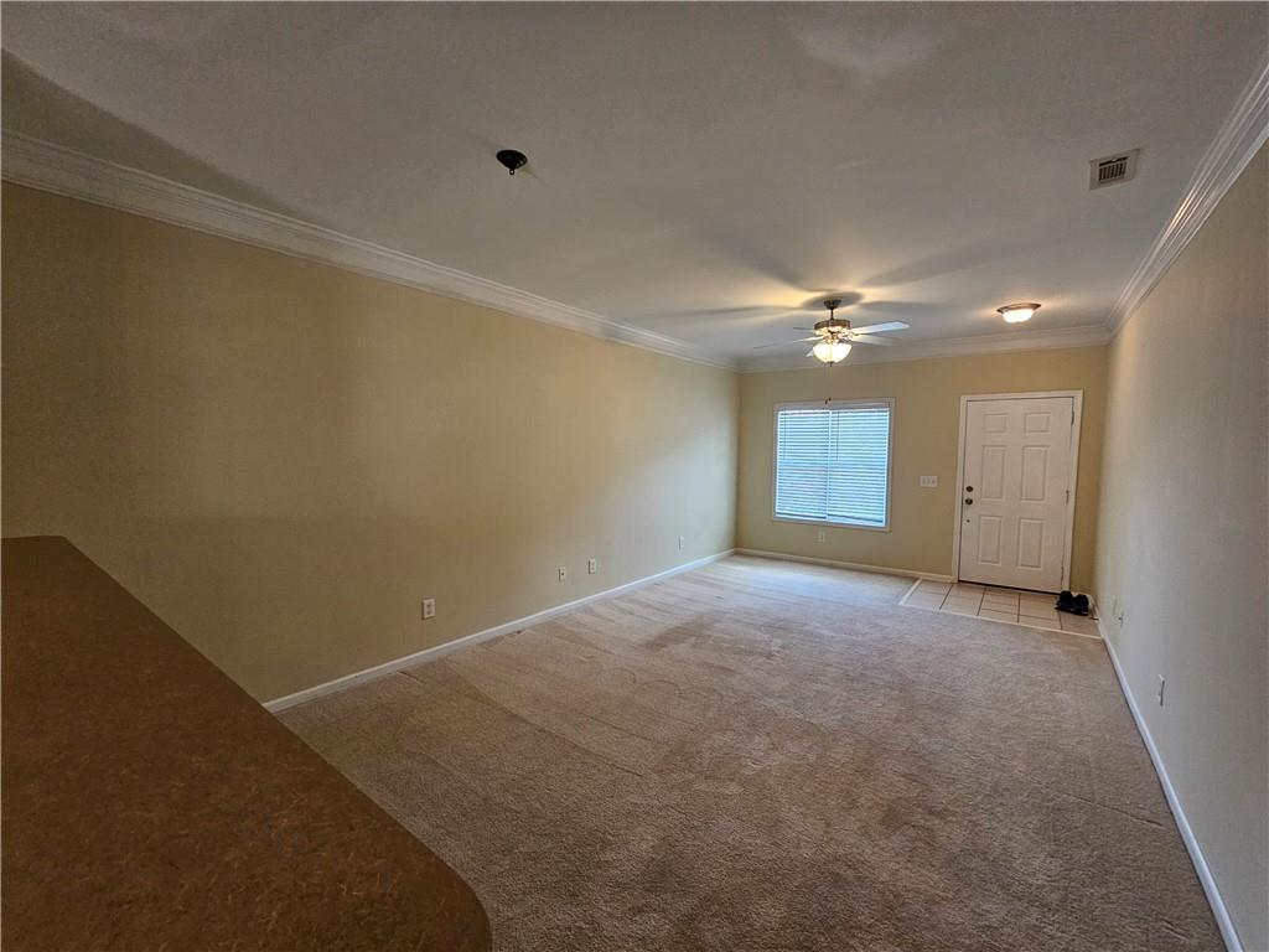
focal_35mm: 13
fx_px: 477
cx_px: 634
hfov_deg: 106.2
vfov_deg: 89.9
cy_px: 476
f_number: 2.2
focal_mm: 2.2
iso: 200
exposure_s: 1/60
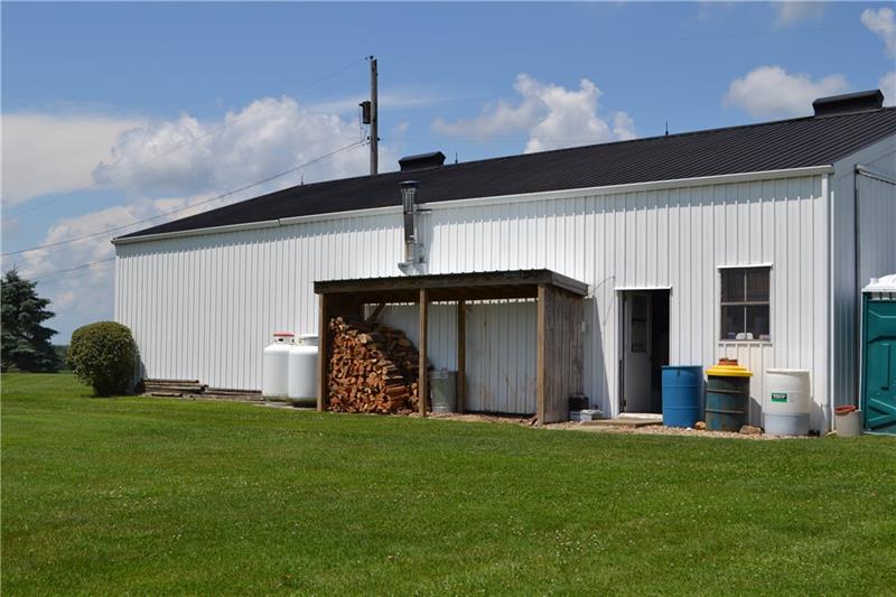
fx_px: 1194
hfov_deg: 41.1
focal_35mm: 48
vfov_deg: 28.1
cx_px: 448
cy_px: 298
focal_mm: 32
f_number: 9
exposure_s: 1/320
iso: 100
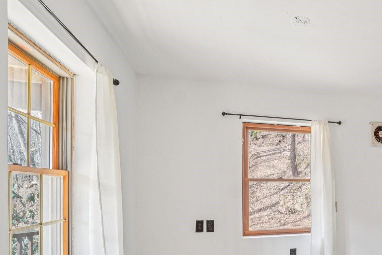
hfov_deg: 59.0
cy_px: 201
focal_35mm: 27
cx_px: 333
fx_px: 286
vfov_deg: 45.7
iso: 400
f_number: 8
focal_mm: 10
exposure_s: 1/25
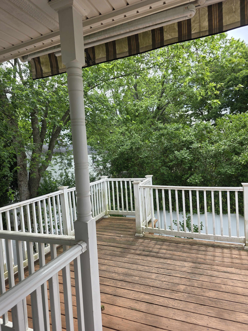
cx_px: 124
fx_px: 220
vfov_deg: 73.9
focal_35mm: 23
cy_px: 166
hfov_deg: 58.9
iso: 32
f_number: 1.7
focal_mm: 6.3
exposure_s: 1/359
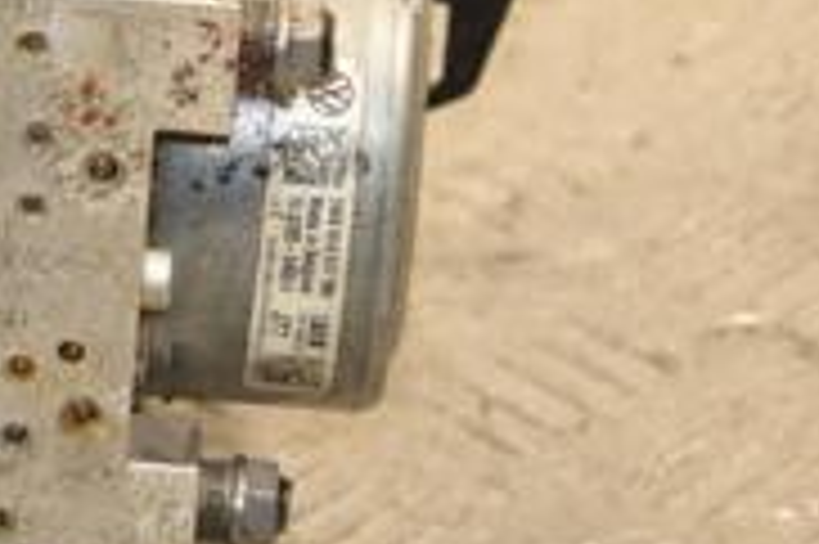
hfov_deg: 6.3
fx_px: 7410
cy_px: 130
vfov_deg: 4.2
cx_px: -27
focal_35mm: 326
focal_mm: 66
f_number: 5.6
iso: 800
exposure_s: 1/200
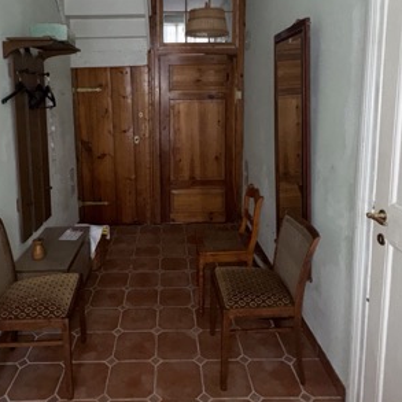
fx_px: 355
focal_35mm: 27
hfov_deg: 58.8
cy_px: 130
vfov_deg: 57.6
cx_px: 169
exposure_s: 1/60
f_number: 2.2
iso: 160
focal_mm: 2.22
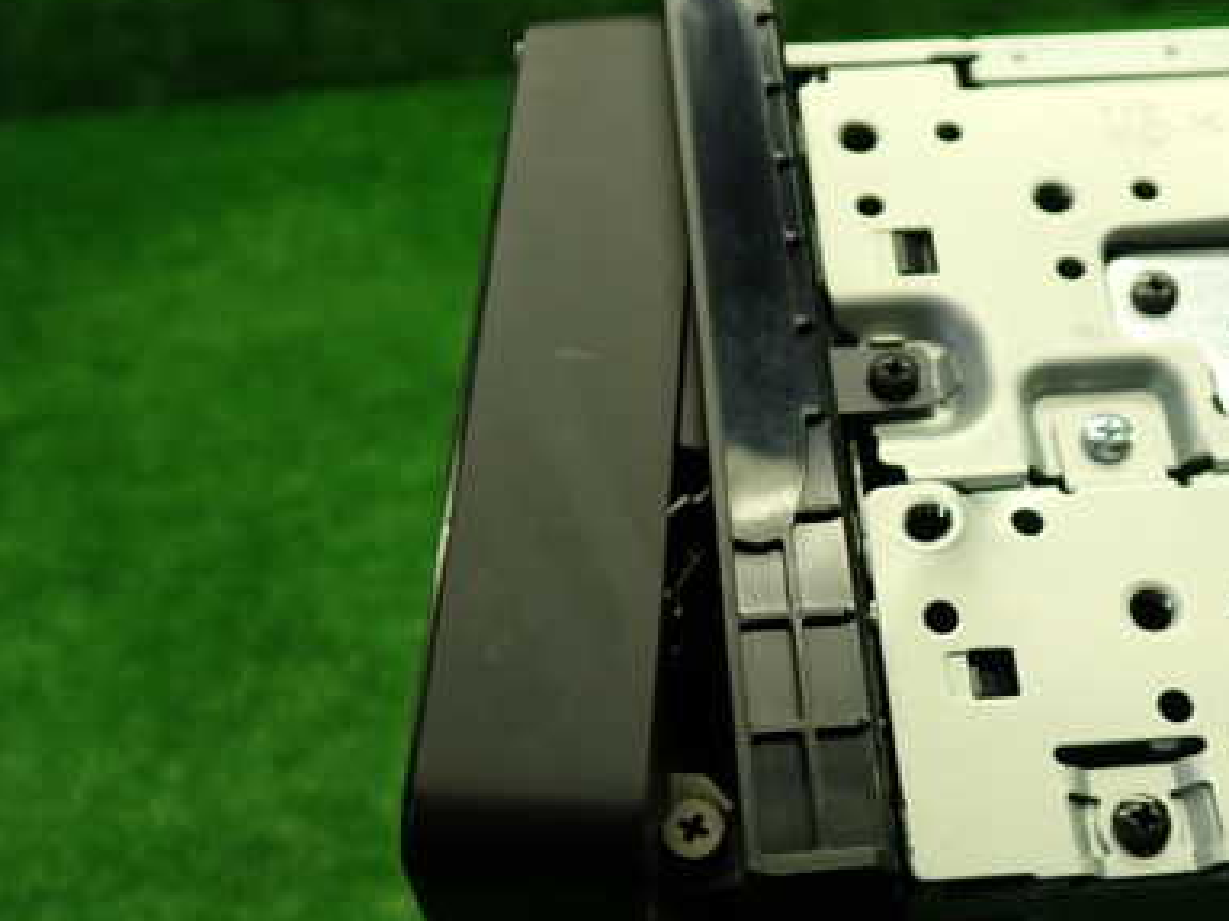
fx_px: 1668
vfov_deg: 30.9
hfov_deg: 39.9
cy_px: 494
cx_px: 825
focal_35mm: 47
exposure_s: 1/60
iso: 160
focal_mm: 5.4
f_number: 2.3
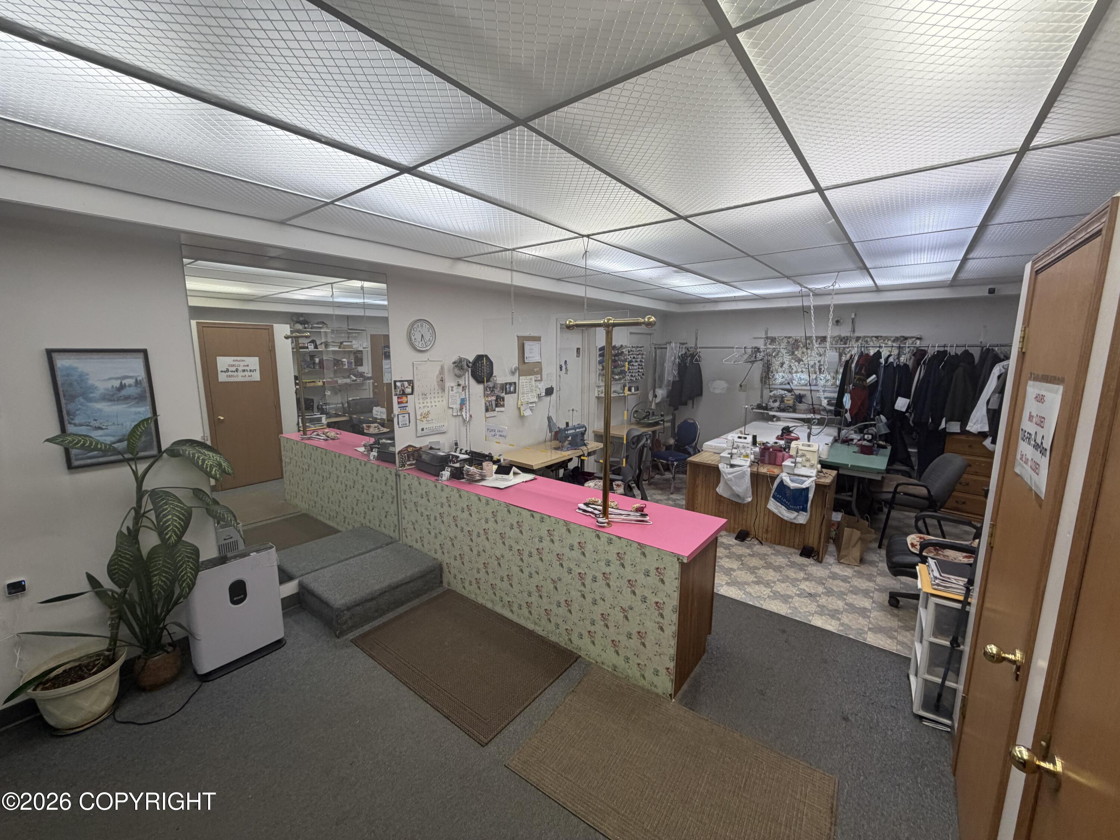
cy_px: 420
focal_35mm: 14
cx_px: 560
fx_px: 453
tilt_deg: -8.9
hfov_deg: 102.1
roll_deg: -0.3
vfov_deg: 85.7
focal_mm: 2.22
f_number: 2.2
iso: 125
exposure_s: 1/120
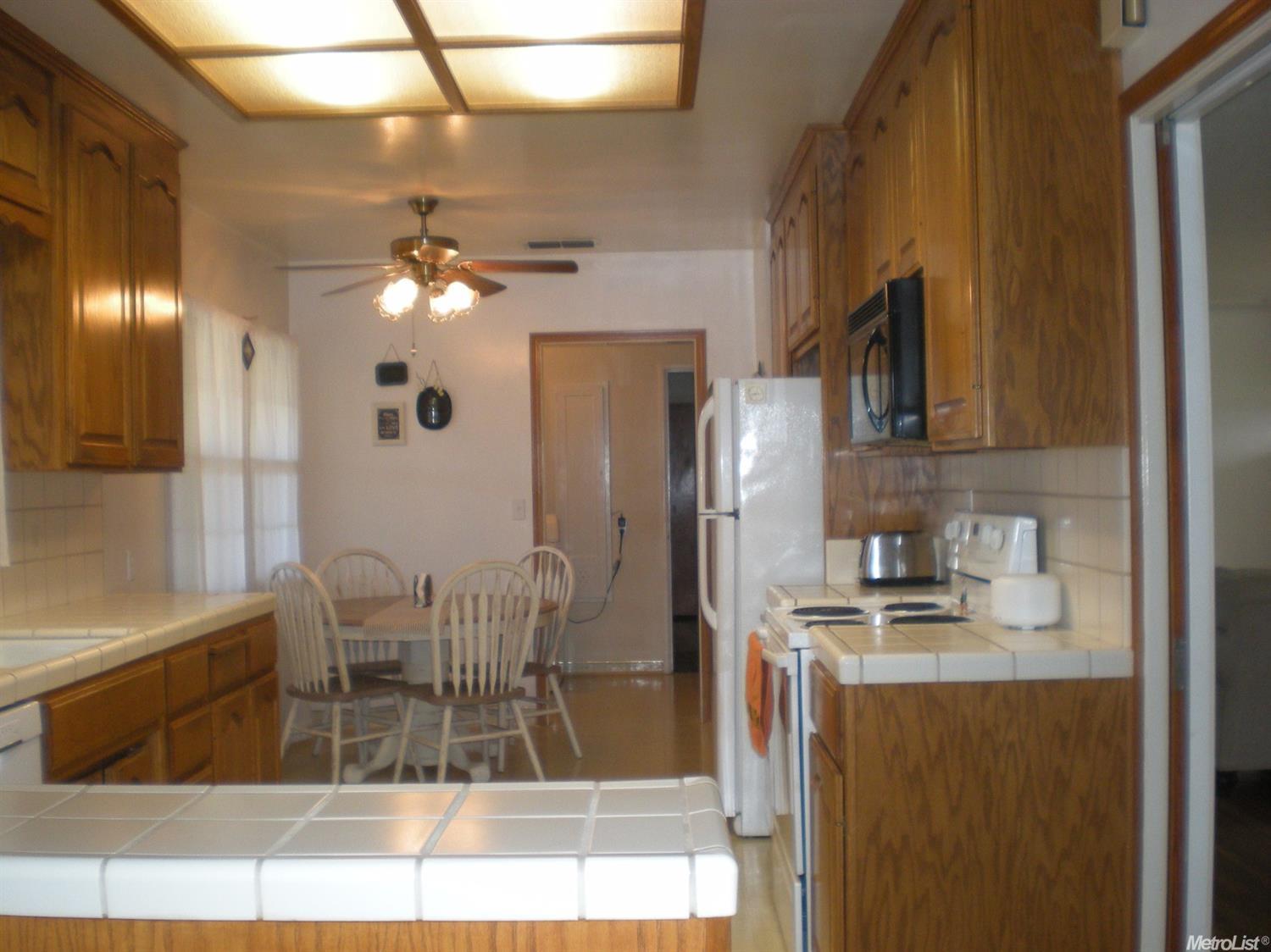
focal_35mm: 38
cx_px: 636
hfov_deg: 49.0
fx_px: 1395
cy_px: 476
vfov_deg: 37.7
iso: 152
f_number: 3.1
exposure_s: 1/30
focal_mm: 6.3
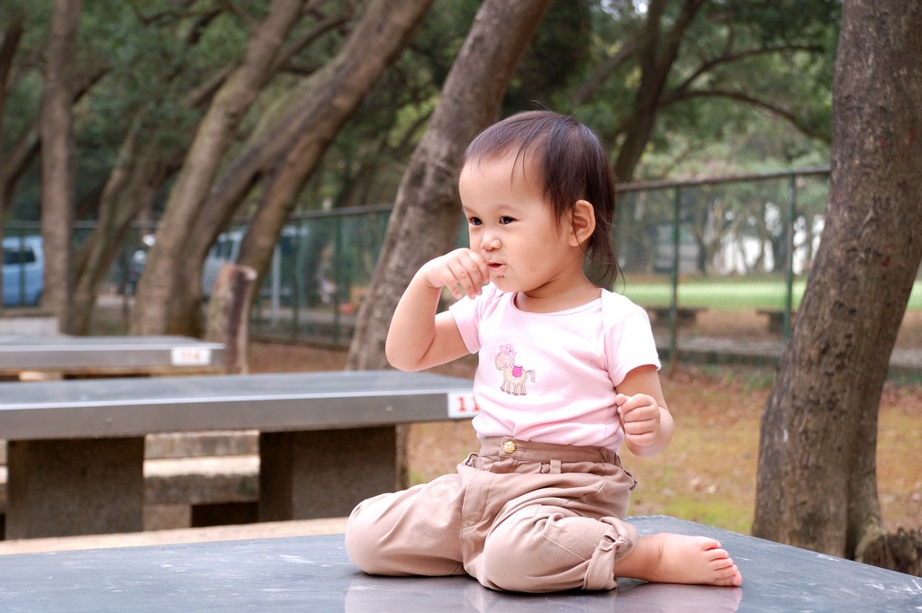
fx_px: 1919
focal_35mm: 75
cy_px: 306
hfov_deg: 27.0
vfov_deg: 18.2
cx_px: 461
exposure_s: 1/200
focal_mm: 50
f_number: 5
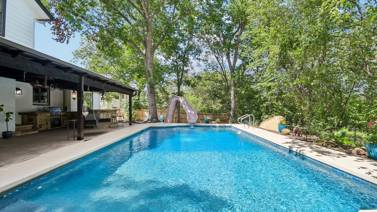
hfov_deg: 99.4
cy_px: 105
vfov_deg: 67.1
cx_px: 192
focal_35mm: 16
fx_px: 160
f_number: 8
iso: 400
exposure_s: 1/200
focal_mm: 10
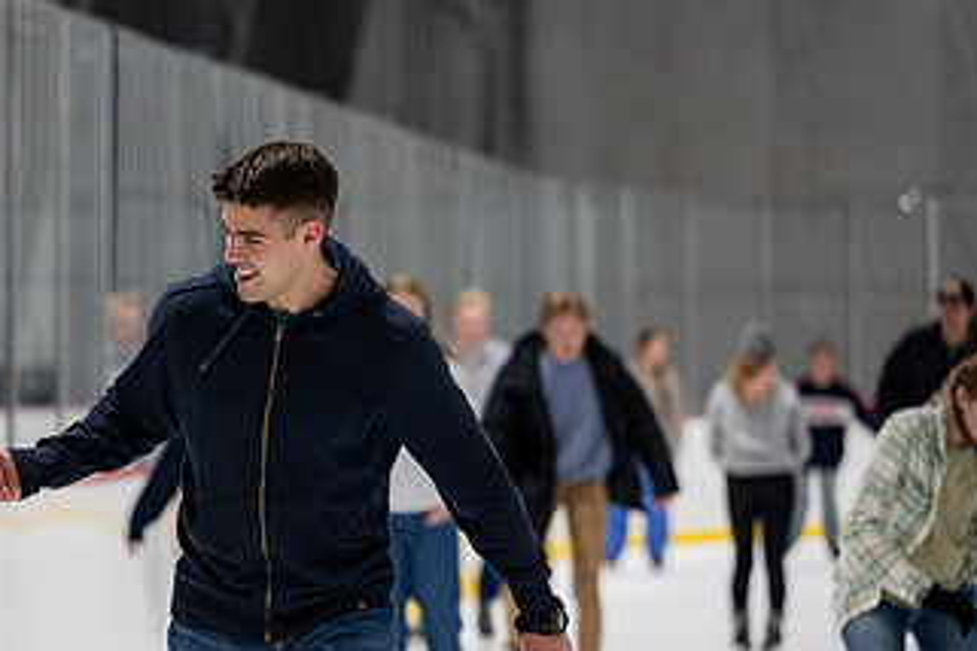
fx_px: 6866
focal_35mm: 253
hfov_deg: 8.1
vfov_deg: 5.4
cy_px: 467
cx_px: 125
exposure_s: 1/500
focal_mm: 140
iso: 400
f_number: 3.2
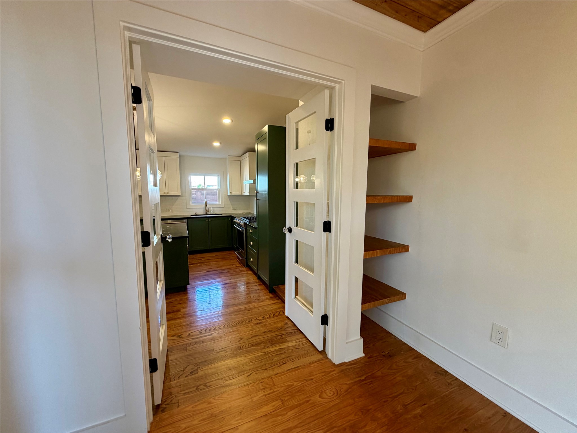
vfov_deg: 85.7
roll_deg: -0.3
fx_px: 233
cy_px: 216
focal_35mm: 14
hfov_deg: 102.1
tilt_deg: -6.7
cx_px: 288
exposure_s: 1/60
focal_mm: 2.22
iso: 160
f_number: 2.2
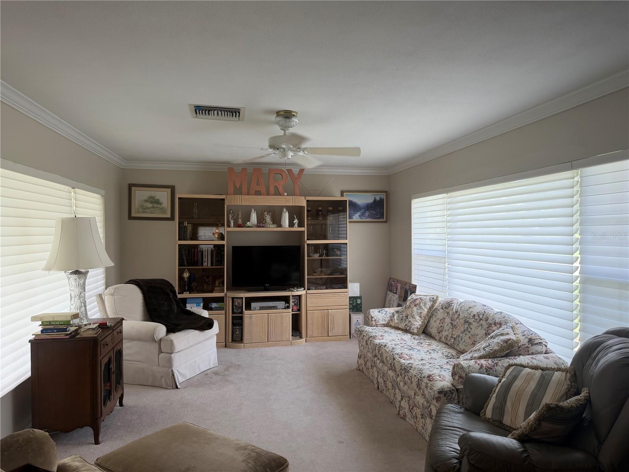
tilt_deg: -0.6
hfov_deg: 71.6
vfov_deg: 56.8
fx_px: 436
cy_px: 236
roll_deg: +0.2
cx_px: 314
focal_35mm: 24
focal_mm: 6.76
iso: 80
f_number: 1.78
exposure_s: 1/125
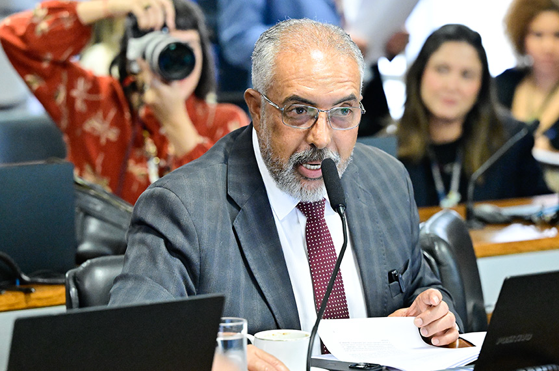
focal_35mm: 165
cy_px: 186
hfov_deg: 12.5
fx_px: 2557
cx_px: 280
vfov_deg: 8.3
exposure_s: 1/320
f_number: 2.8
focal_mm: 110
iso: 5000
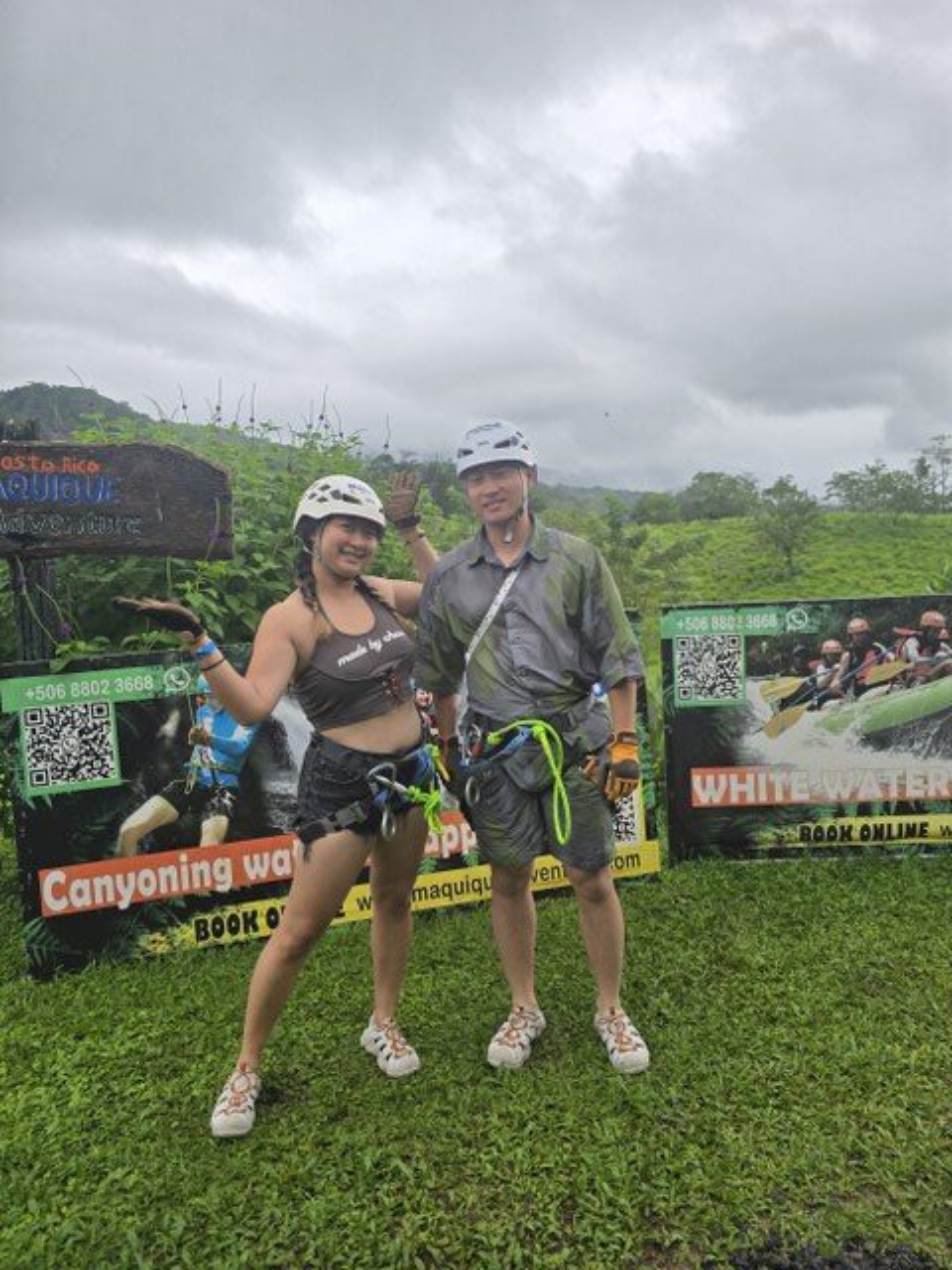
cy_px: 635
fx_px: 843
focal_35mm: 23
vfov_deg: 73.9
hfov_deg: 58.9
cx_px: 476
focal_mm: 6.3
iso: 20
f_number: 1.7
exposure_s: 1/180
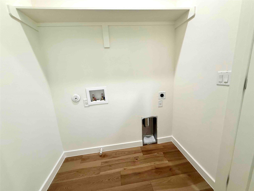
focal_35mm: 14
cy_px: 96
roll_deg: +3.6
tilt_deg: -12.1
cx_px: 127
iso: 250
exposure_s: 1/120
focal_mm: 2.22
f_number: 2.2
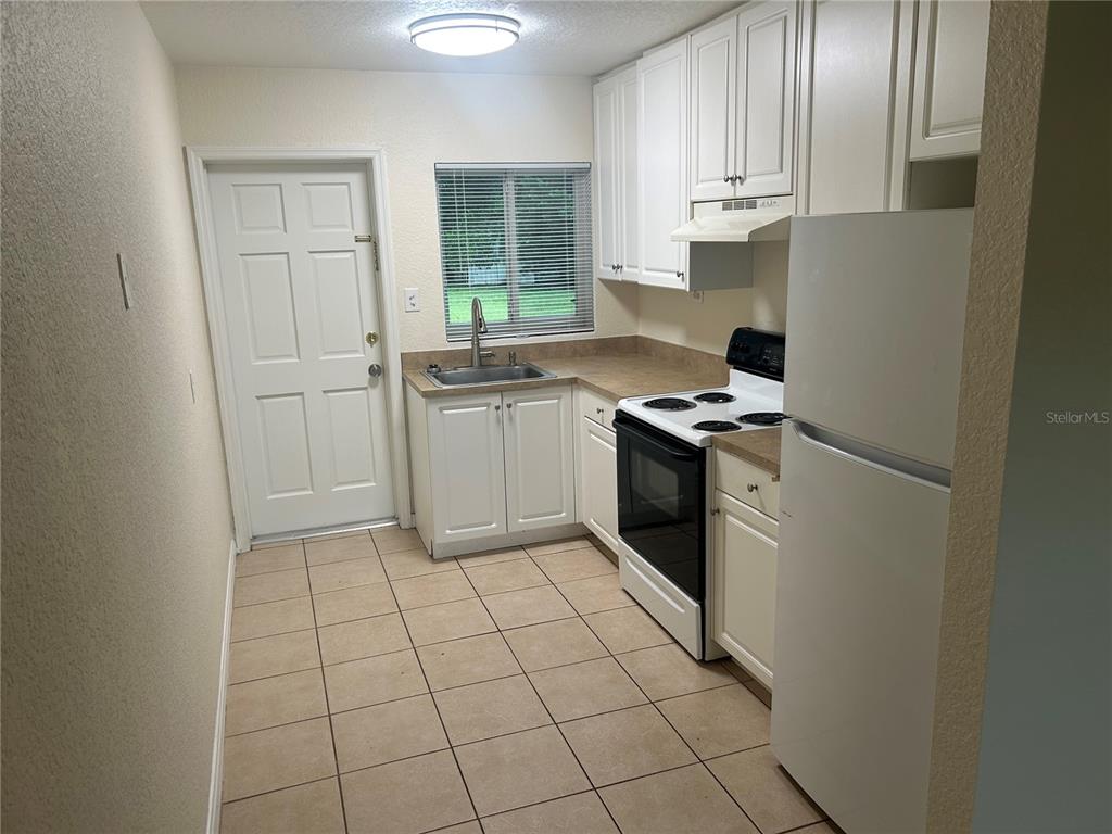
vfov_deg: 53.1
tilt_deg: -13.1
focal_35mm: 26
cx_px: 556
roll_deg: +2.3
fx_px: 835
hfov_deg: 67.3
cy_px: 417
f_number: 1.5
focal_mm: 5.7
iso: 100
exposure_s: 1/120
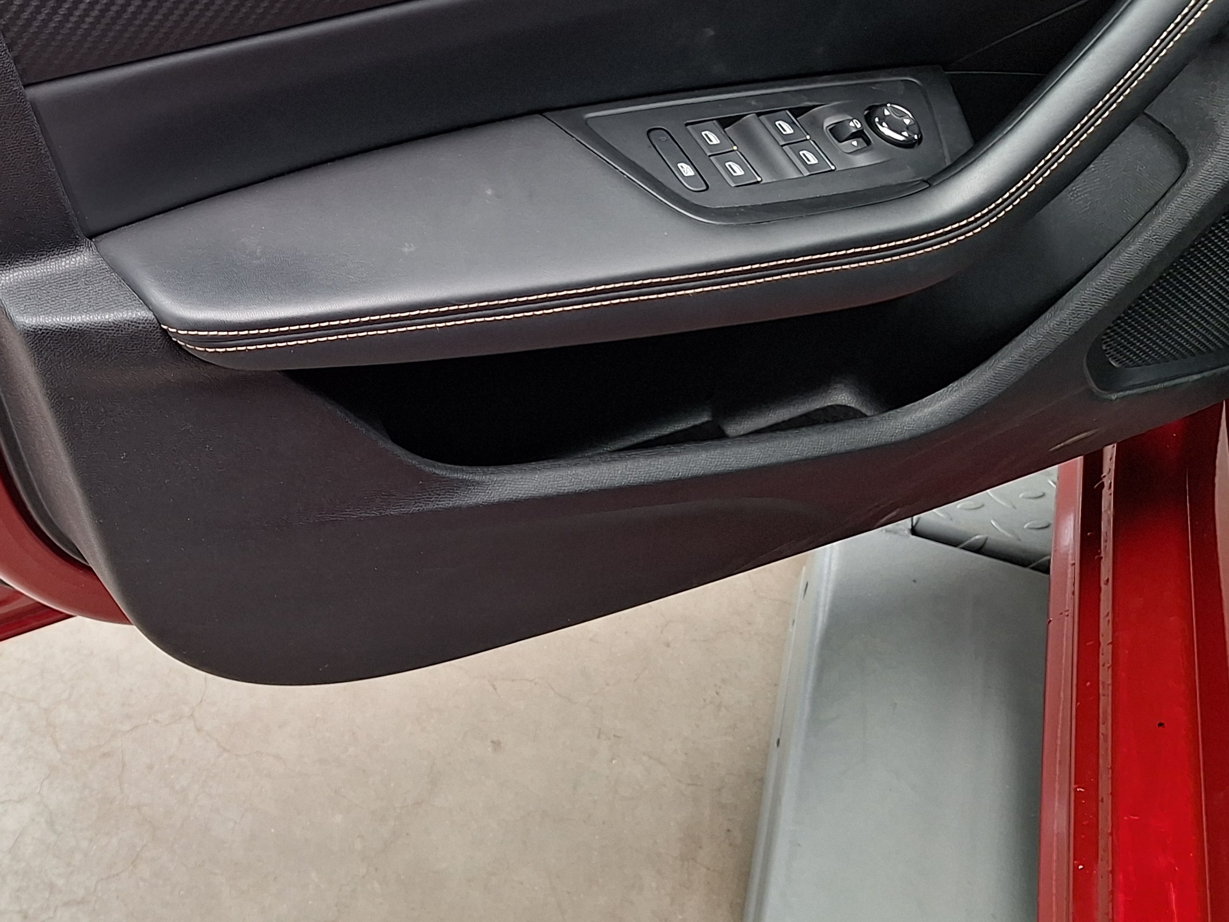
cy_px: 247
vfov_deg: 32.3
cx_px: 88
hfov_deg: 39.4
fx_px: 1562
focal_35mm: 44
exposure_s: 1/50
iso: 64
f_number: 1.8
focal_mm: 5.54
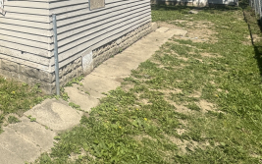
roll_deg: +0.7
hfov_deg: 42.0
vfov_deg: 28.6
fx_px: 264
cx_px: -25
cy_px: -45
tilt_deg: +3.1
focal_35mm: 37
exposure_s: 1/1927
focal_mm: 2.22
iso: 50
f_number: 2.2
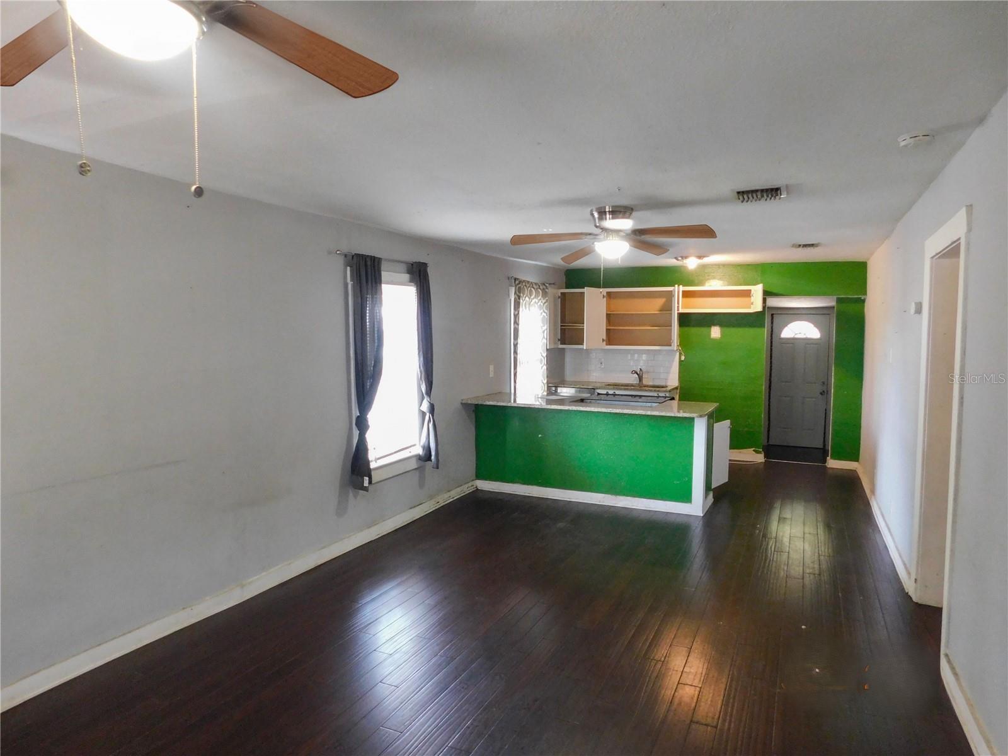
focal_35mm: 23
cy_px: 378
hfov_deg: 73.9
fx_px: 670
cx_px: 504
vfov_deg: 58.9
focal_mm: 4
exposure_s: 1/15
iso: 400
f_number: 3
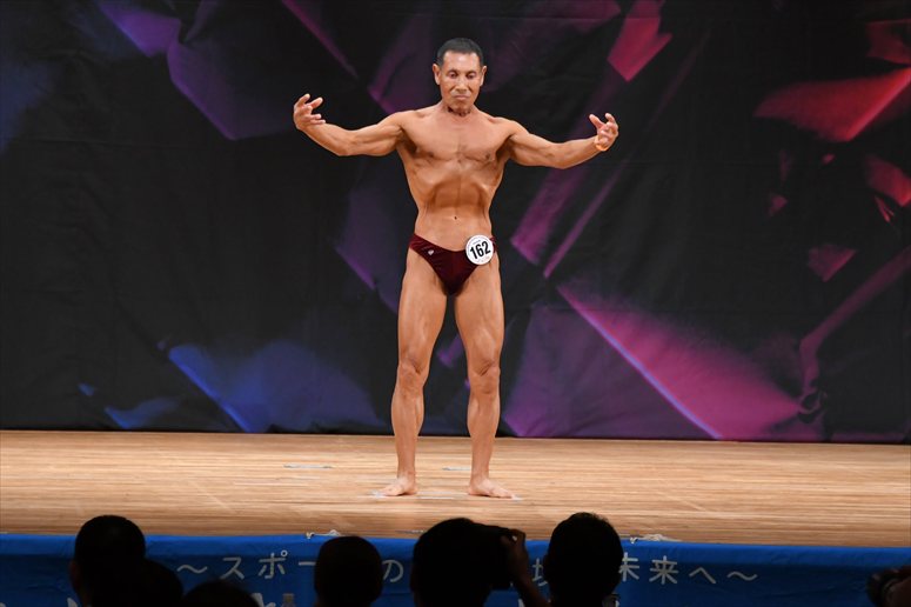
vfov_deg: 5.4
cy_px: 304
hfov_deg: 8.1
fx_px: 6450
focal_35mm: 255
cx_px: 456
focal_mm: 170
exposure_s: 1/400
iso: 3200
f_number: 5.6
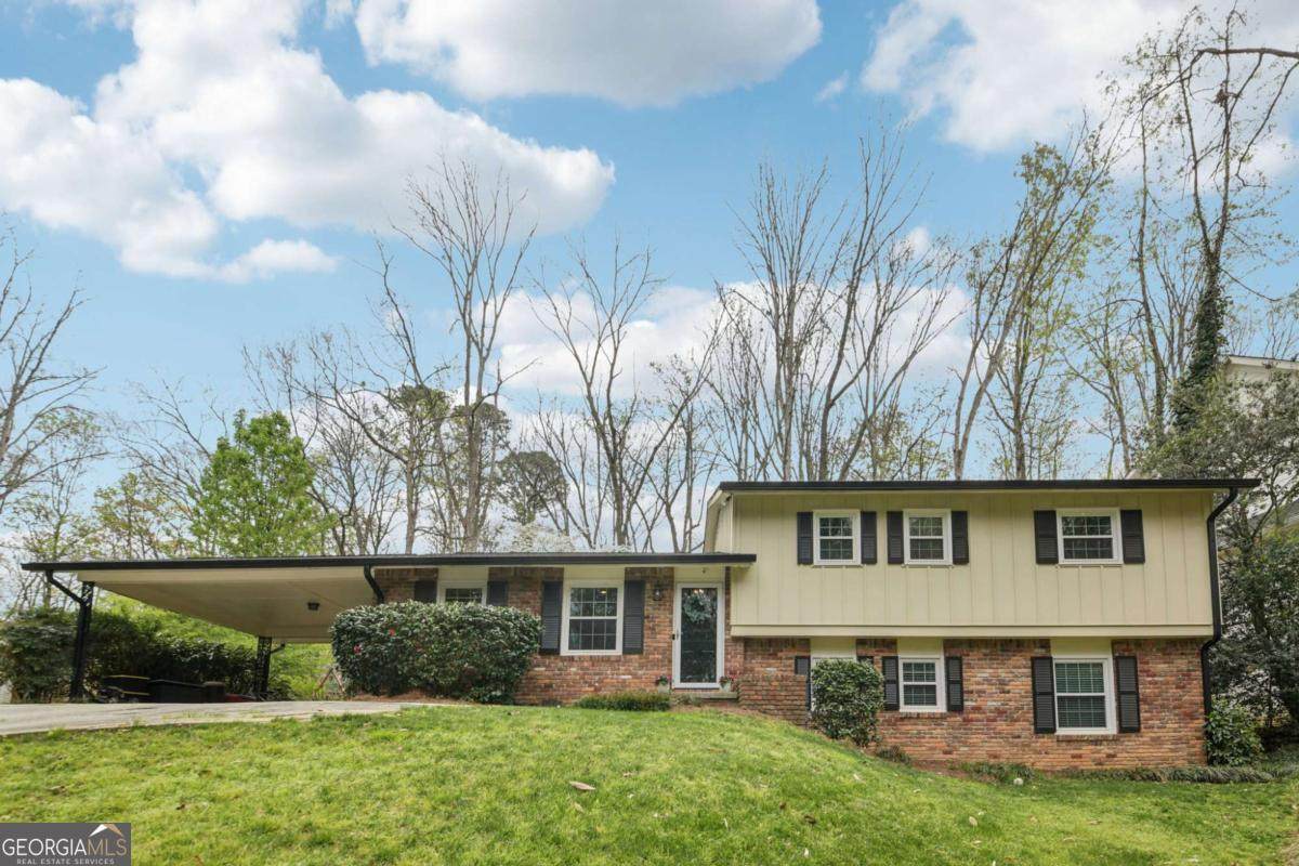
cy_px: 433
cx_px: 650
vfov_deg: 77.3
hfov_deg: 100.4
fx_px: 541
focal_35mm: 15
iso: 200
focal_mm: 15
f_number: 8
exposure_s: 1/250
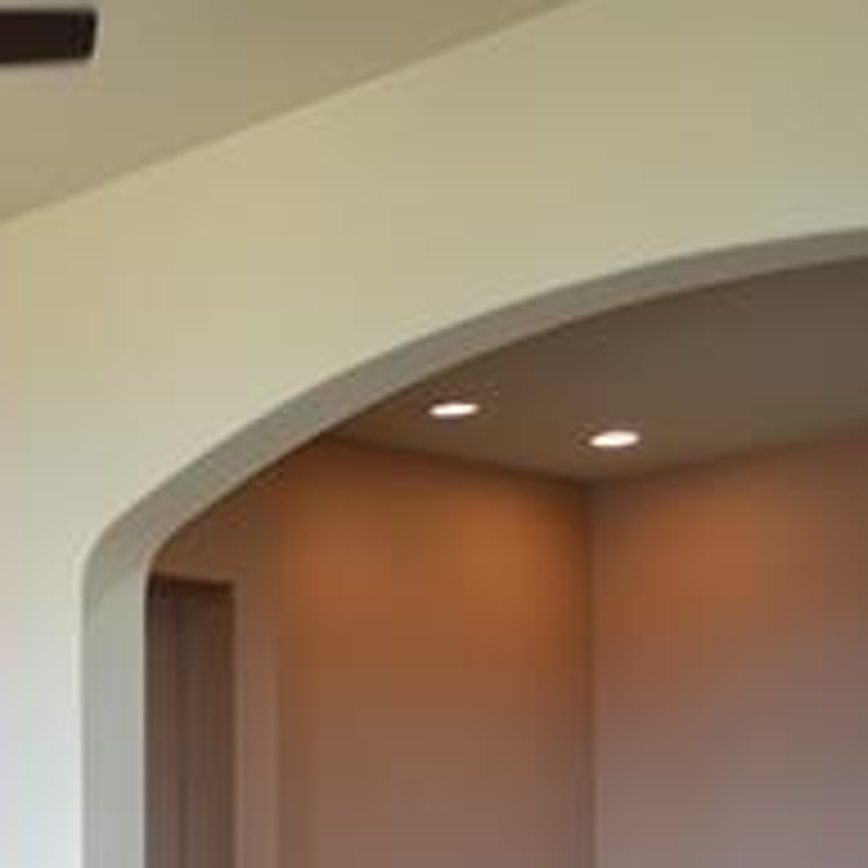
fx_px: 2156
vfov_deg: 22.0
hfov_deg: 19.5
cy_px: 837
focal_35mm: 76
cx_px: -472
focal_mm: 18
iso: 400
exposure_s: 1/80
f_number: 4
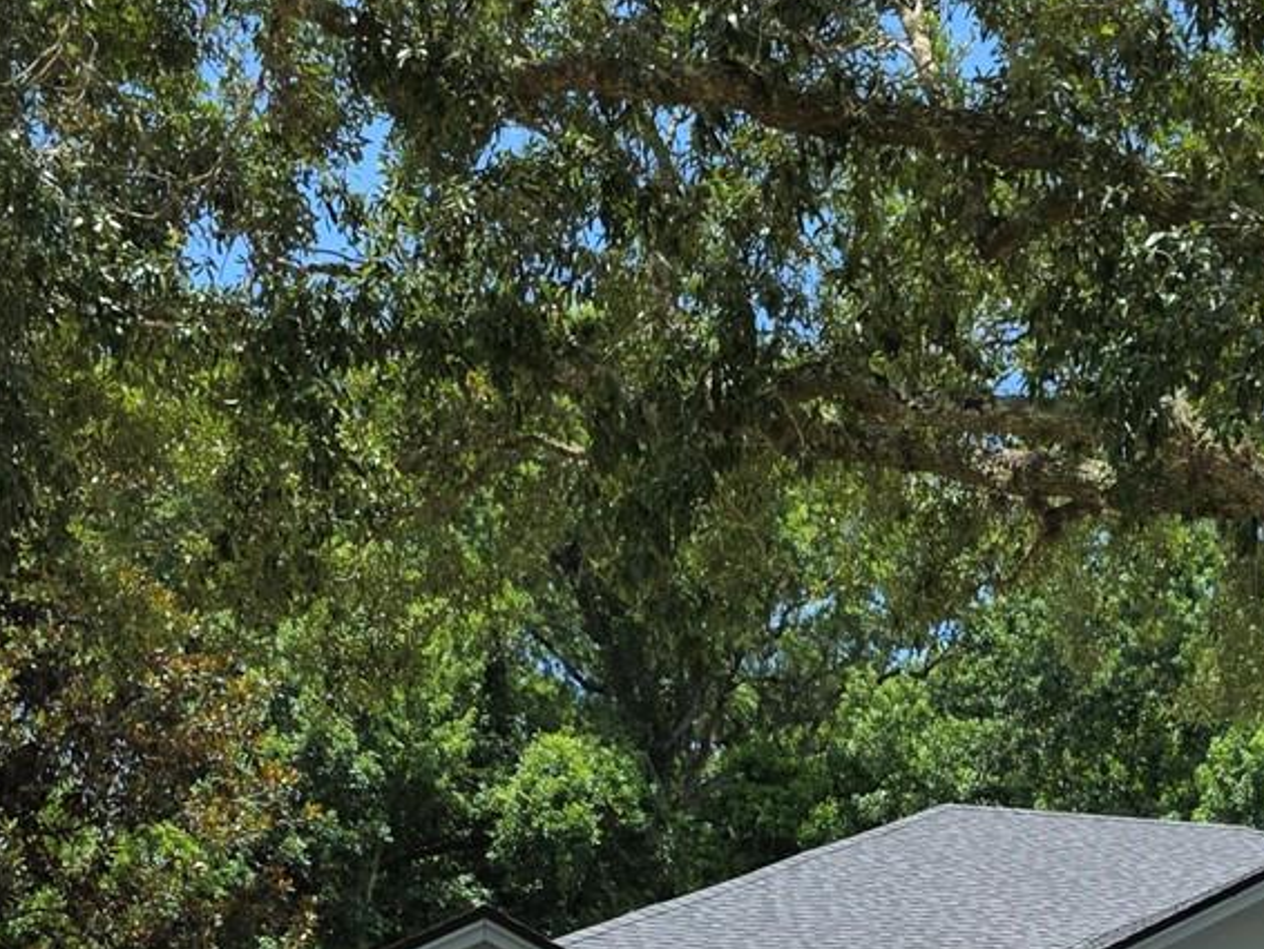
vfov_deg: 20.4
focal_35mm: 65
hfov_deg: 29.0
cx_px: 1047
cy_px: 1275
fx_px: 2374
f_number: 1.7
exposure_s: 1/3531
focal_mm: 6.3
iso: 80
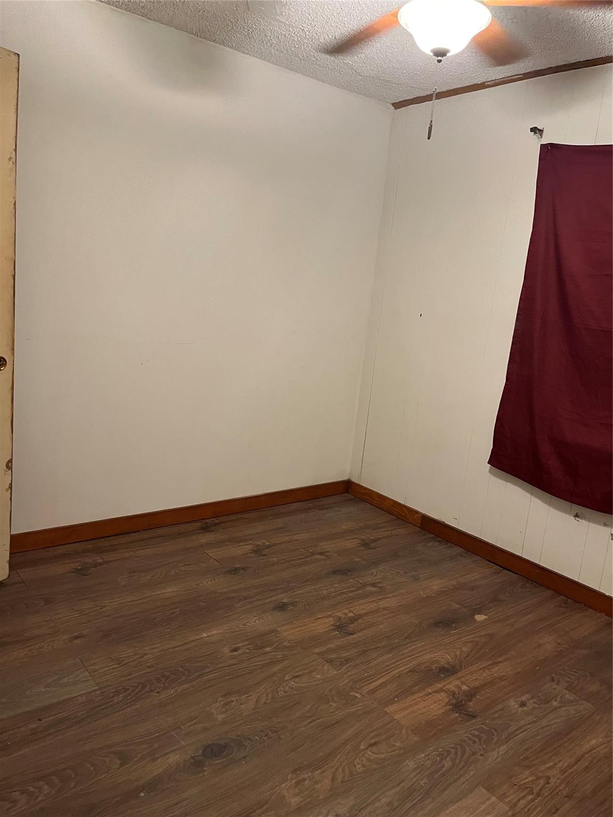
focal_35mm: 26
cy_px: 408
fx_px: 614
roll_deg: -4.6
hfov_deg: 53.1
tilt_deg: -10.4
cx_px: 306
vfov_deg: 67.3
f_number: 1.6
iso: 400
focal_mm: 5.1
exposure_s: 1/40
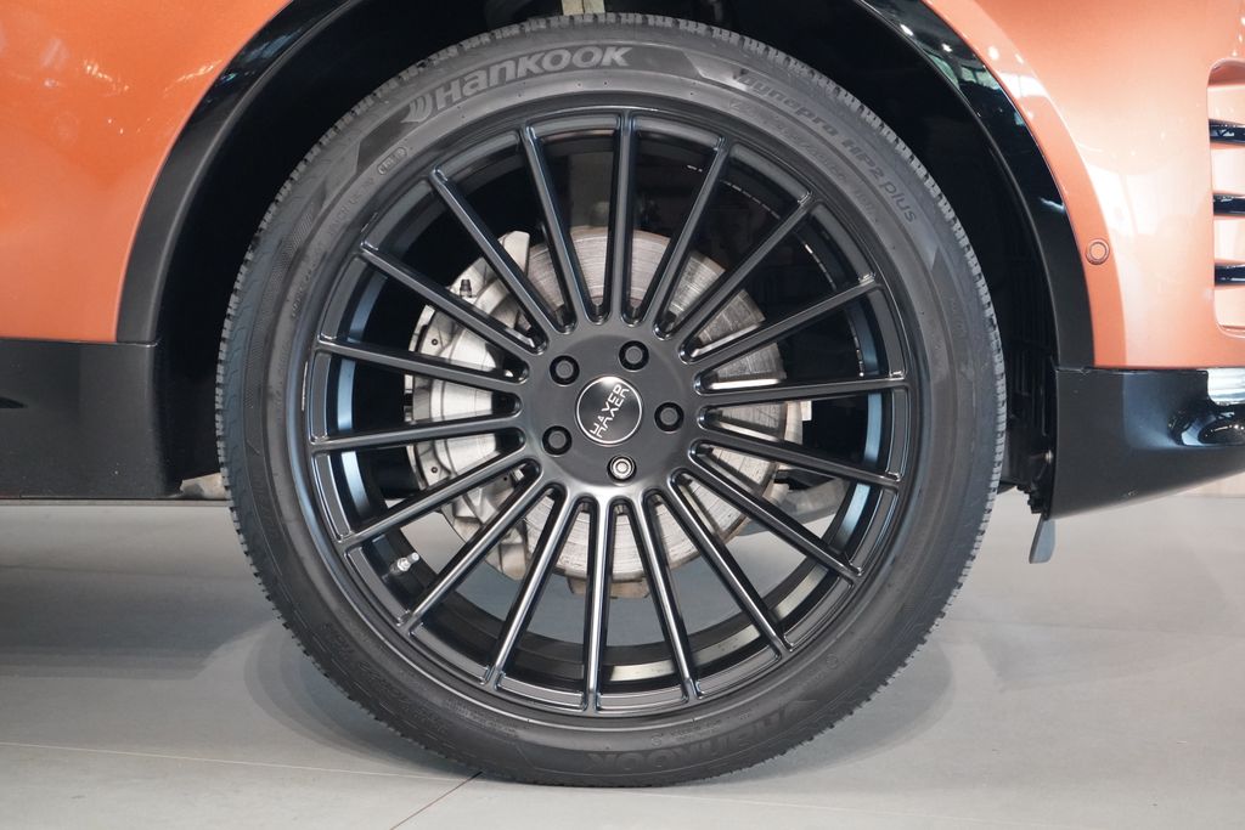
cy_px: 415
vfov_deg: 20.3
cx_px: 622
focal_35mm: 67
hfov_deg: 30.1
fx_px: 2317
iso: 12800
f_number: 5.6
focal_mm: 67
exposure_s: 1/100
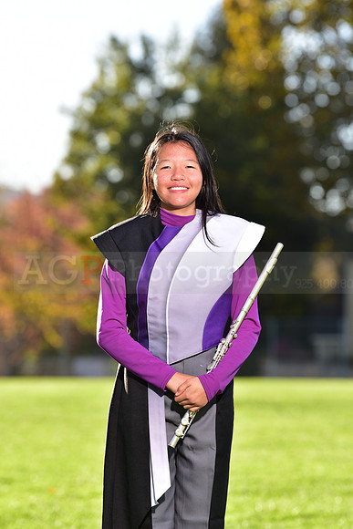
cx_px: 176
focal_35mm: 200
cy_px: 264
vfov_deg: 10.3
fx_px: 2940
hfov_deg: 6.9
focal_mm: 200
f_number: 5
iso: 80
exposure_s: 1/200
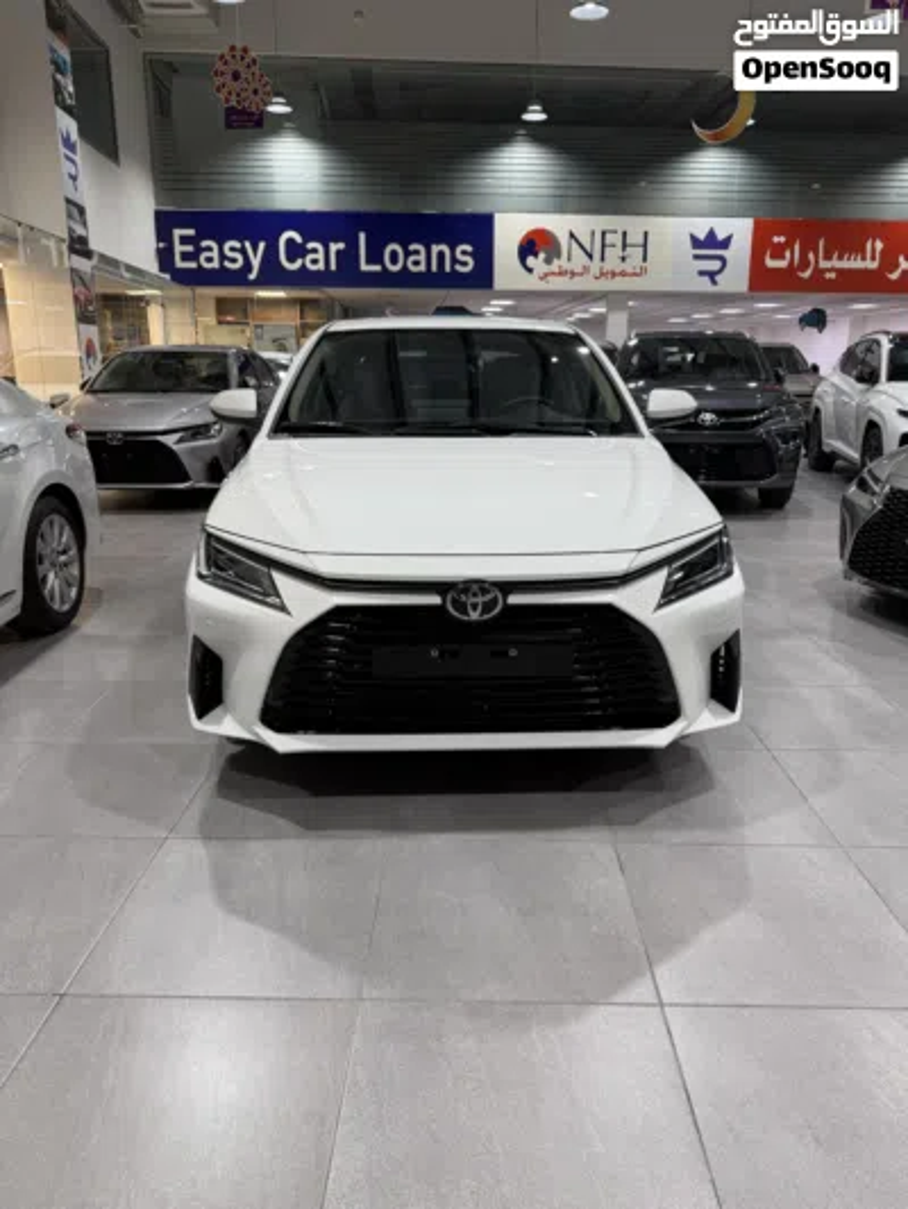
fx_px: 839
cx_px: 454
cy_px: 604
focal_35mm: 24
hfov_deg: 56.8
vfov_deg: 71.6
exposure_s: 1/100
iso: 100
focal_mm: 6.76
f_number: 1.78
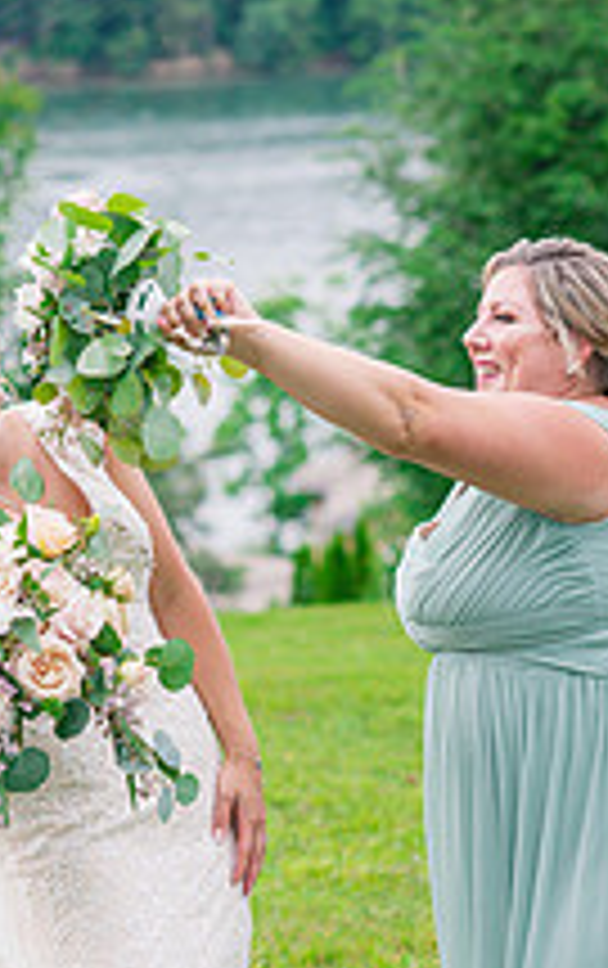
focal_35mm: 181
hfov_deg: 7.3
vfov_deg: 11.6
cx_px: 225
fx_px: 4783
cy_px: 576
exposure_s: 1/2000
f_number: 3.5
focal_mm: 85
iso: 500
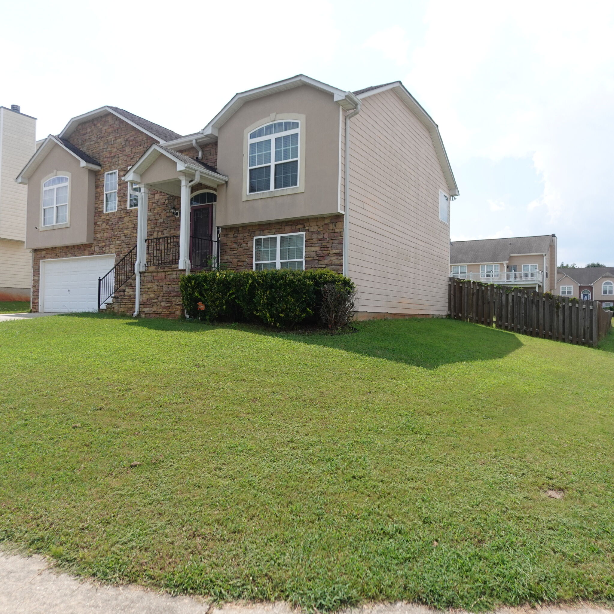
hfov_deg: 67.1
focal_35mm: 23
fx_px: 462
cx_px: 336
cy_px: 307
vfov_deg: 67.3
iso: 125
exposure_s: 1/500
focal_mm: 6.9
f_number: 1.8
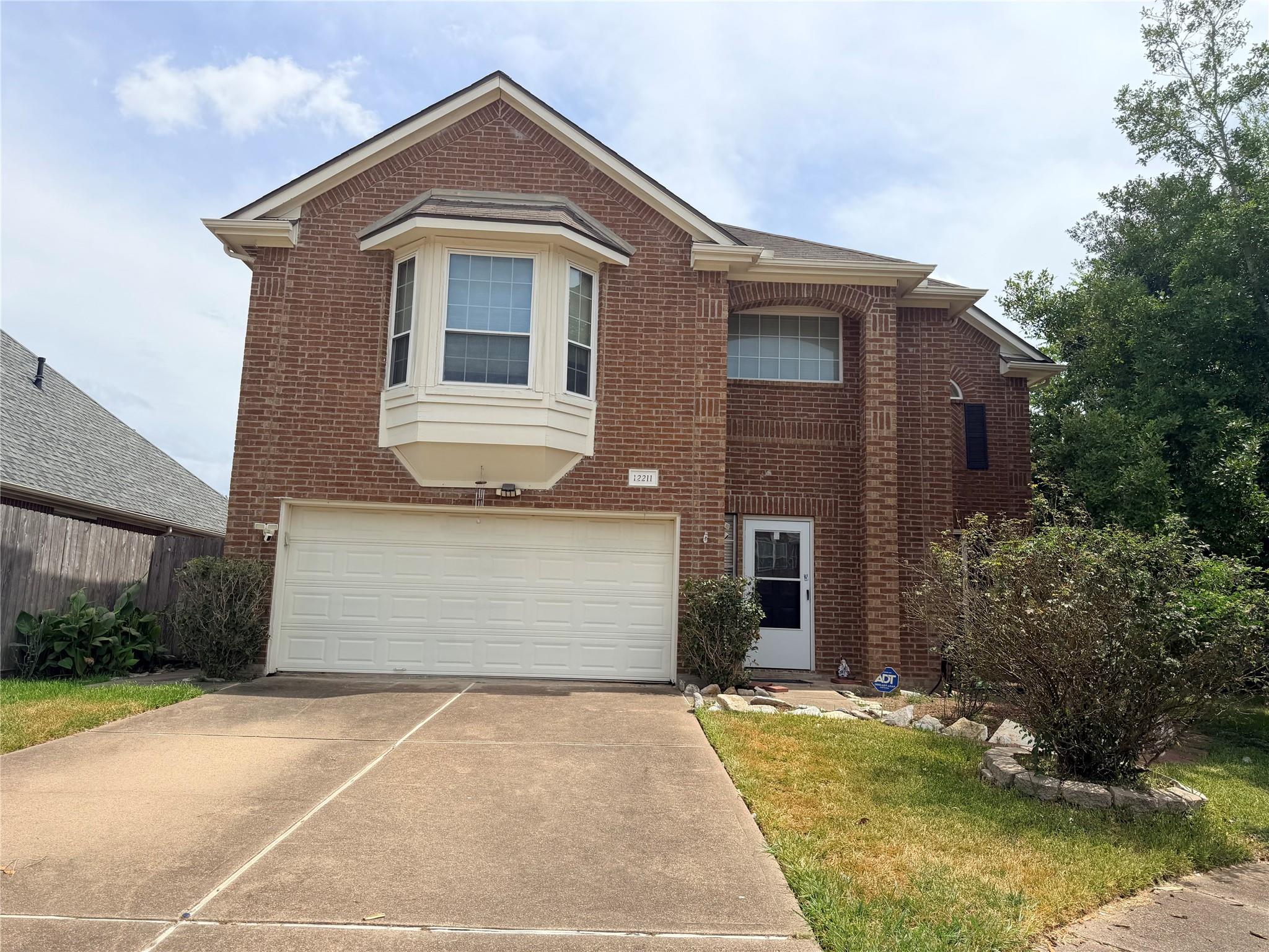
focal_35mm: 24
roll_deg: -1.4
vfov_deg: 56.8
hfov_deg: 71.6
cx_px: 634
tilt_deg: +9.6
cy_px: 476
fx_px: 880
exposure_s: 1/5714
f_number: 1.78
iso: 80
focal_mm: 6.76
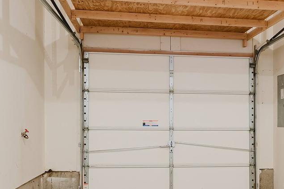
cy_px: 139
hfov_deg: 42.9
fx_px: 355
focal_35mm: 45
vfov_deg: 29.5
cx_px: 193
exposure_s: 1/2
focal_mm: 14
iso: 200
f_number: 9
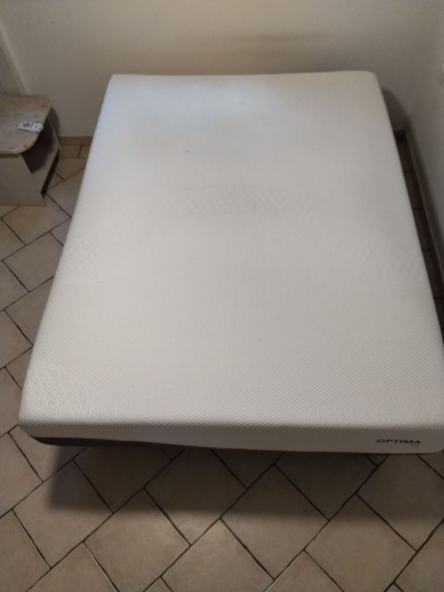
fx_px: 496
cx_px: 222
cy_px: 296
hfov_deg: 48.2
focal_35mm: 29
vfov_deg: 61.7
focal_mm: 3.96
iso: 320
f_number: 1.8
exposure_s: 1/33.3
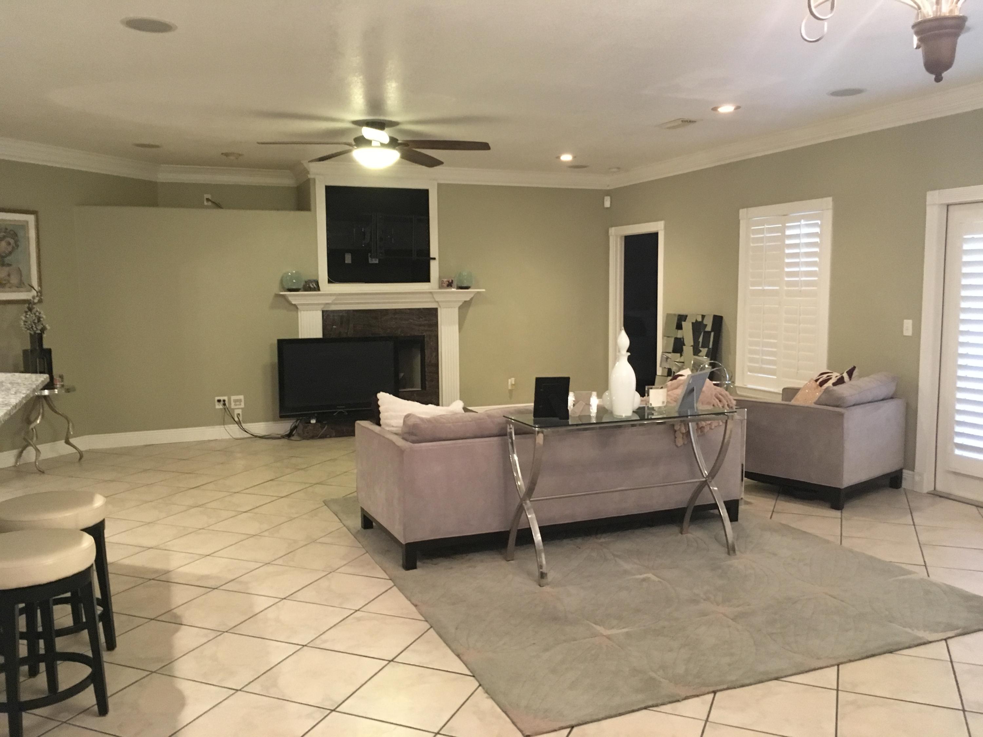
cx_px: 492
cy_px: 368
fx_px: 824
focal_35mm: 29
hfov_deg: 61.7
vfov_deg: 48.2
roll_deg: +1.3
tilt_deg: -5.9
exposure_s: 1/15
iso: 250
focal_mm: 4.15
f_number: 2.2
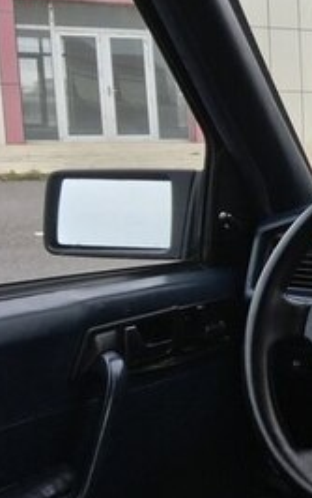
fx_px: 1033
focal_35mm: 76
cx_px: 594
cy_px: 290
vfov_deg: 27.1
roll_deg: -1.7
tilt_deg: -9.4
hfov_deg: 14.6
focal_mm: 4.15
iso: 25
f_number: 2.2
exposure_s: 1/310
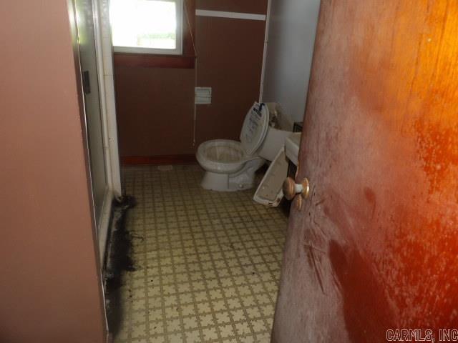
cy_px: 172
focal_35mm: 24
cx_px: 229
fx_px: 318
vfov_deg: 56.8
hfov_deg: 71.6
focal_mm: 4.3
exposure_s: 1/33
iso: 200
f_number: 3.2
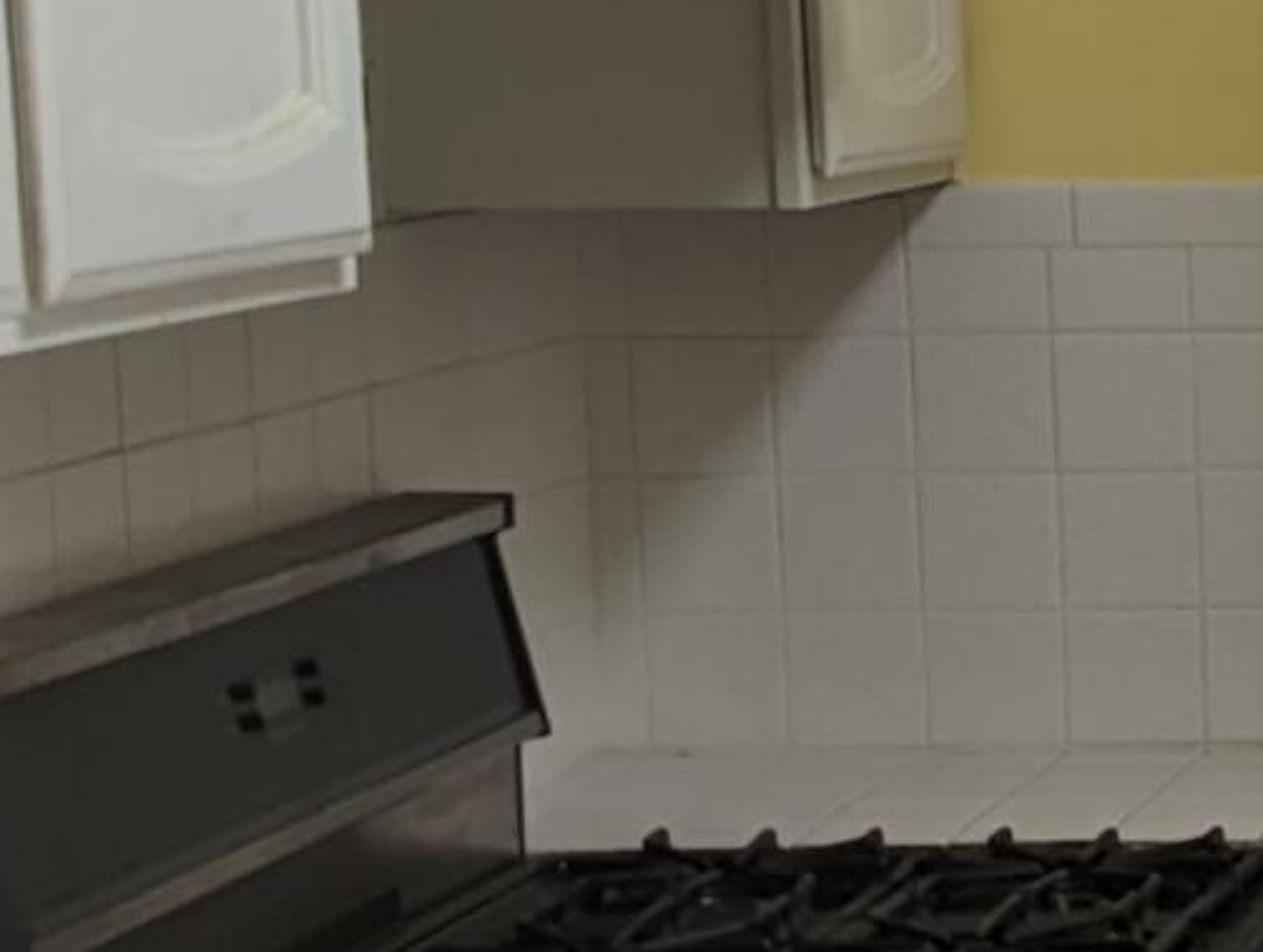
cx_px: 2129
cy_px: 756
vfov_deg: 10.4
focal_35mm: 143
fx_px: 5226
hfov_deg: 12.8
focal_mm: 6.81
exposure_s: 1/275
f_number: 1.85
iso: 53
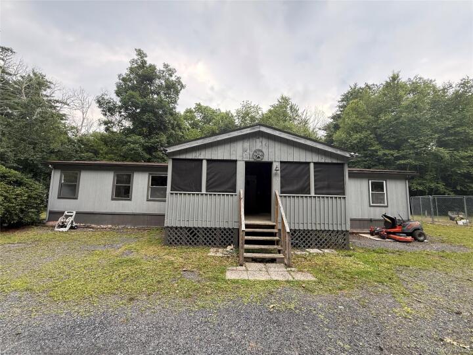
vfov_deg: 85.7
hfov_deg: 102.1
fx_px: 191
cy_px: 178
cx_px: 236
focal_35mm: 14
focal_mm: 2.22
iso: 64
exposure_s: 1/183
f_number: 2.2
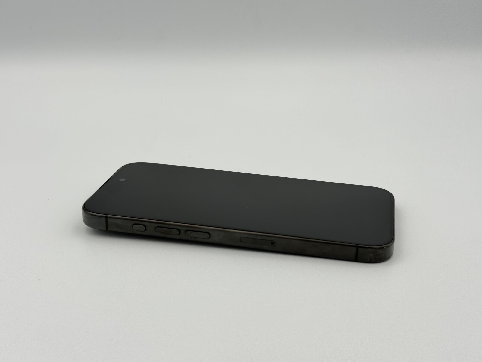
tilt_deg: -20.7
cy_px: 181
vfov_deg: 30.3
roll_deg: -0.1
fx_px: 668
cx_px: 241
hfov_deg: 39.7
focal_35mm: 48
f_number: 1.78
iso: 100
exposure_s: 1/652
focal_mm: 6.76
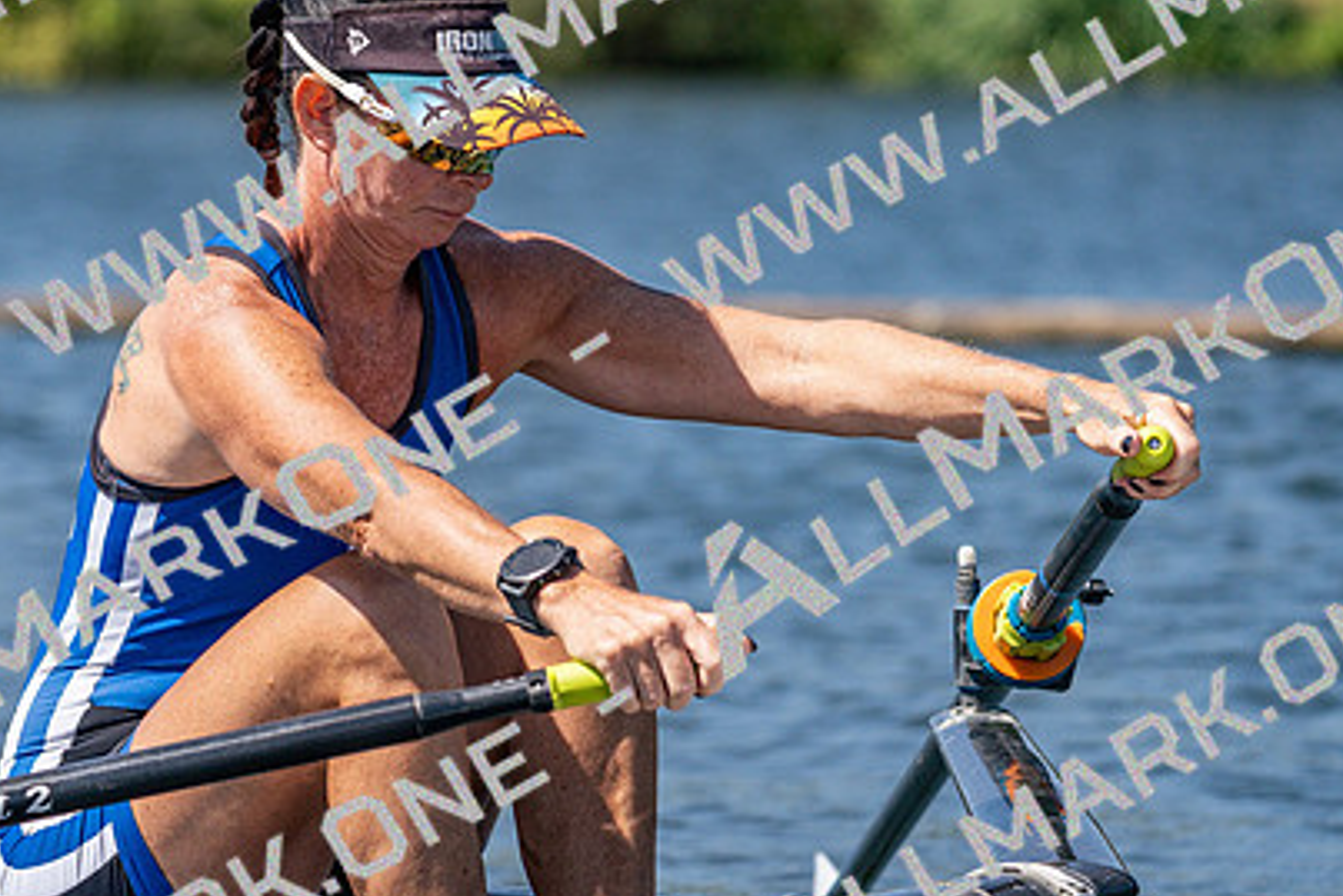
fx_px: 13322
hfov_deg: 5.8
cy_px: 365
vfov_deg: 3.9
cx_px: 420
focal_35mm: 357
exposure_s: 1/2000
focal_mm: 248
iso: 320
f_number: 5.6
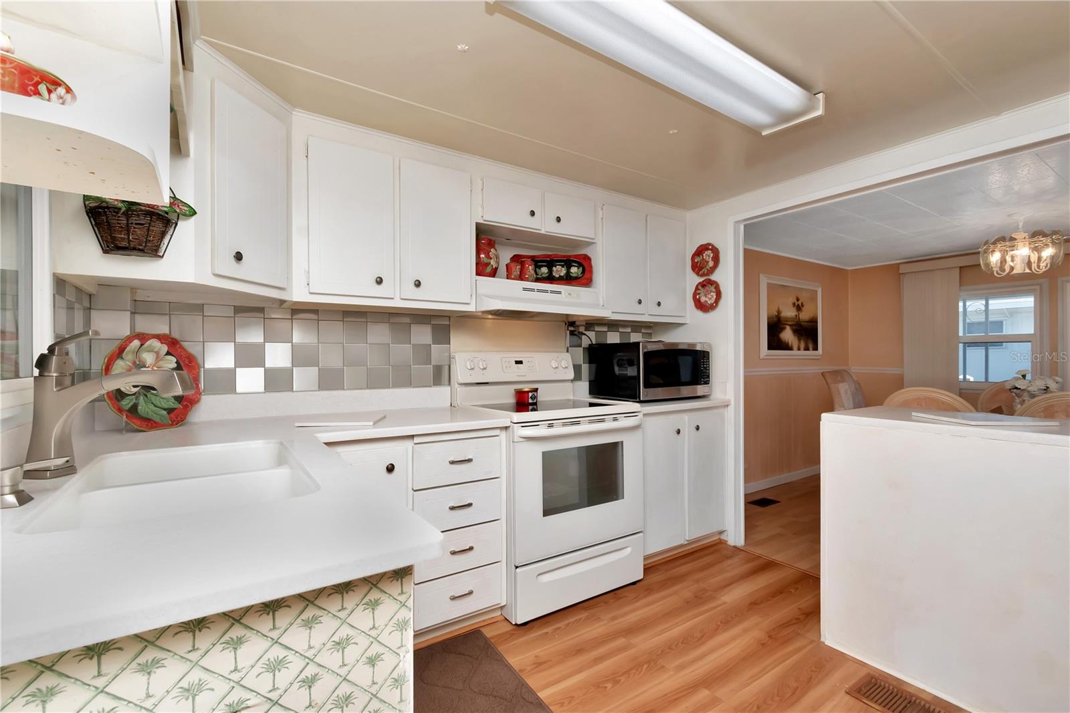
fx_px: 446
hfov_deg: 100.4
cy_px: 356
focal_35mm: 15
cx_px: 535
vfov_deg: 77.3
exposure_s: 1/200
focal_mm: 10
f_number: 11
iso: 500
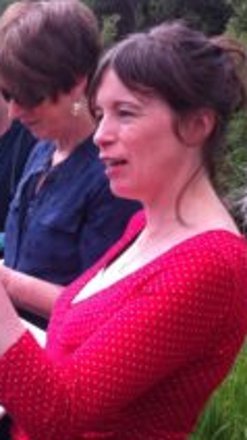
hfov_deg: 17.5
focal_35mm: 67
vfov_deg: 31.4
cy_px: 256
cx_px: -6
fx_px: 781
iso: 80
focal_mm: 3.85
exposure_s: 1/520
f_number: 2.8
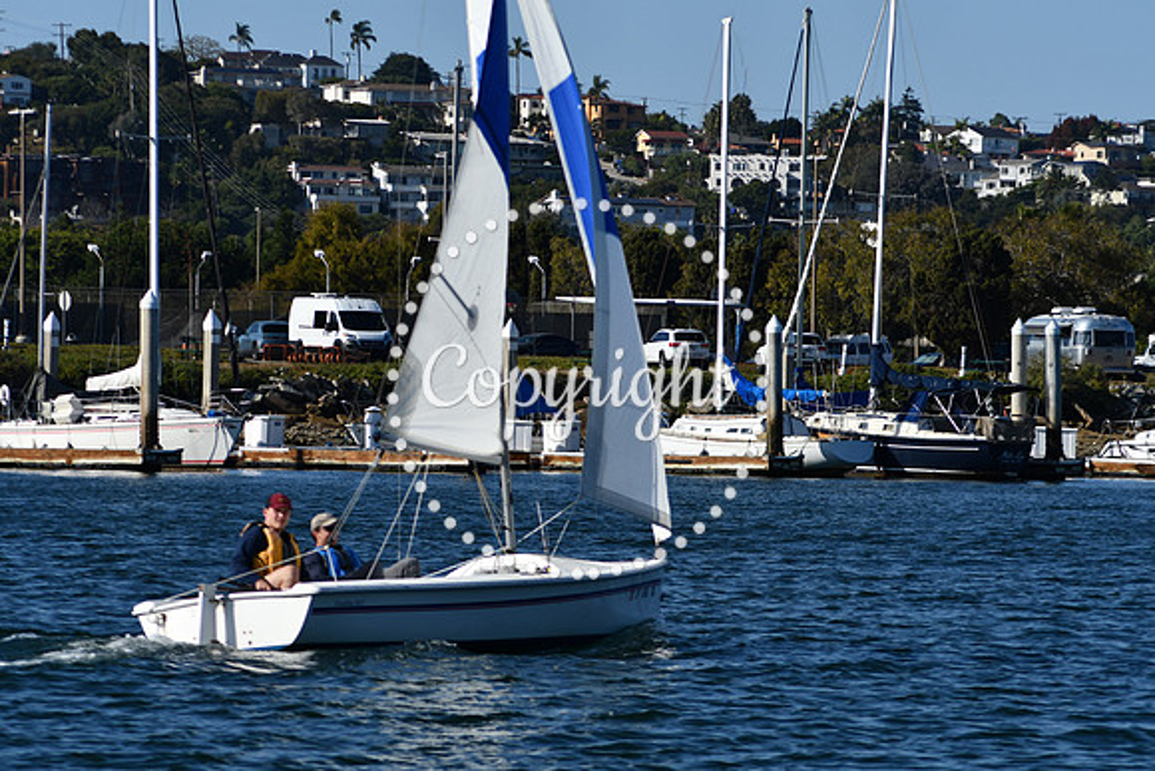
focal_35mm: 255
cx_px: 578
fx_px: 8183
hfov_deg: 8.1
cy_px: 386
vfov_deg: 5.4
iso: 200
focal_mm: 170
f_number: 7.1
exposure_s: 1/1600
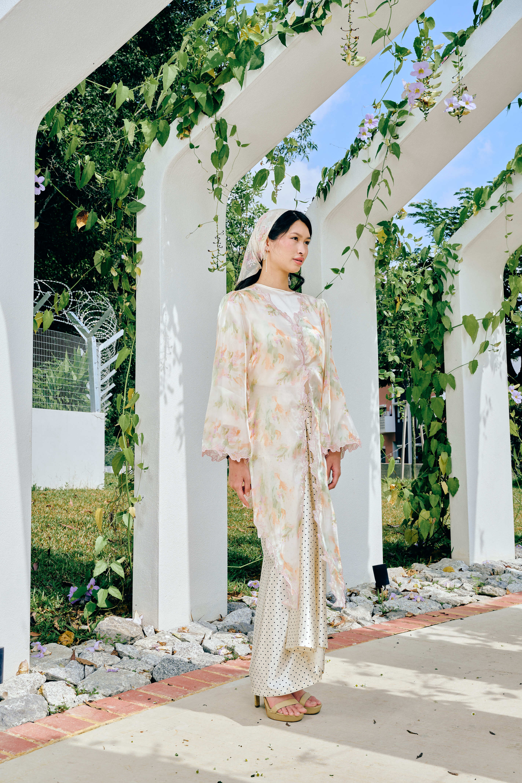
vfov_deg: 49.6
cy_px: 392
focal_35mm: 39
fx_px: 848
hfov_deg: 34.2
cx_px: 261
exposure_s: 1/125
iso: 125
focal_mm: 39
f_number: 10
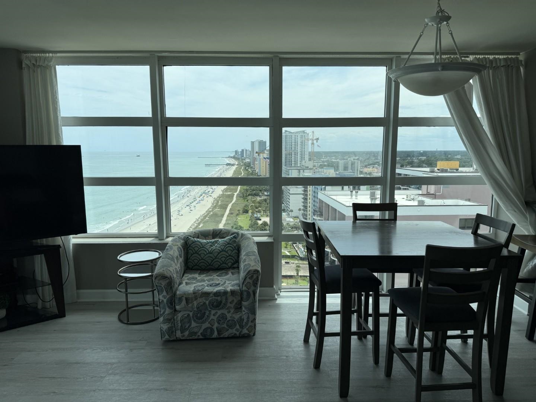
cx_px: 268
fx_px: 372
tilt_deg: -7.7
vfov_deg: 56.8
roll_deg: +0.1
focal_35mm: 24
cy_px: 201
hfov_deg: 71.6
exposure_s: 1/3759
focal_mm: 6.76
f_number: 1.78
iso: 80
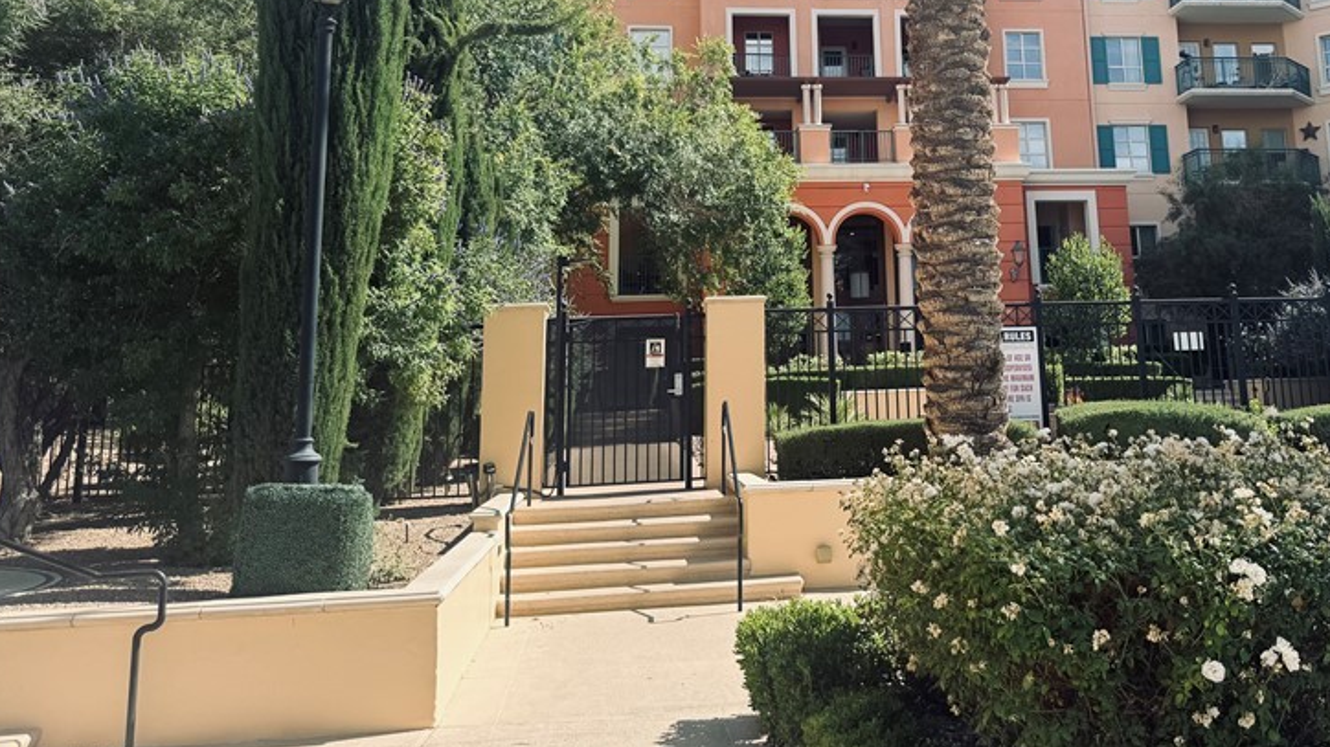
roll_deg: +1.9
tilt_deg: +12.4
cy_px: 94
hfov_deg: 53.1
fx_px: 1305
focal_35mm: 37
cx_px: 873
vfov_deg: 30.7
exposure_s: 1/2604
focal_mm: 6.76
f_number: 1.78
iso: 80
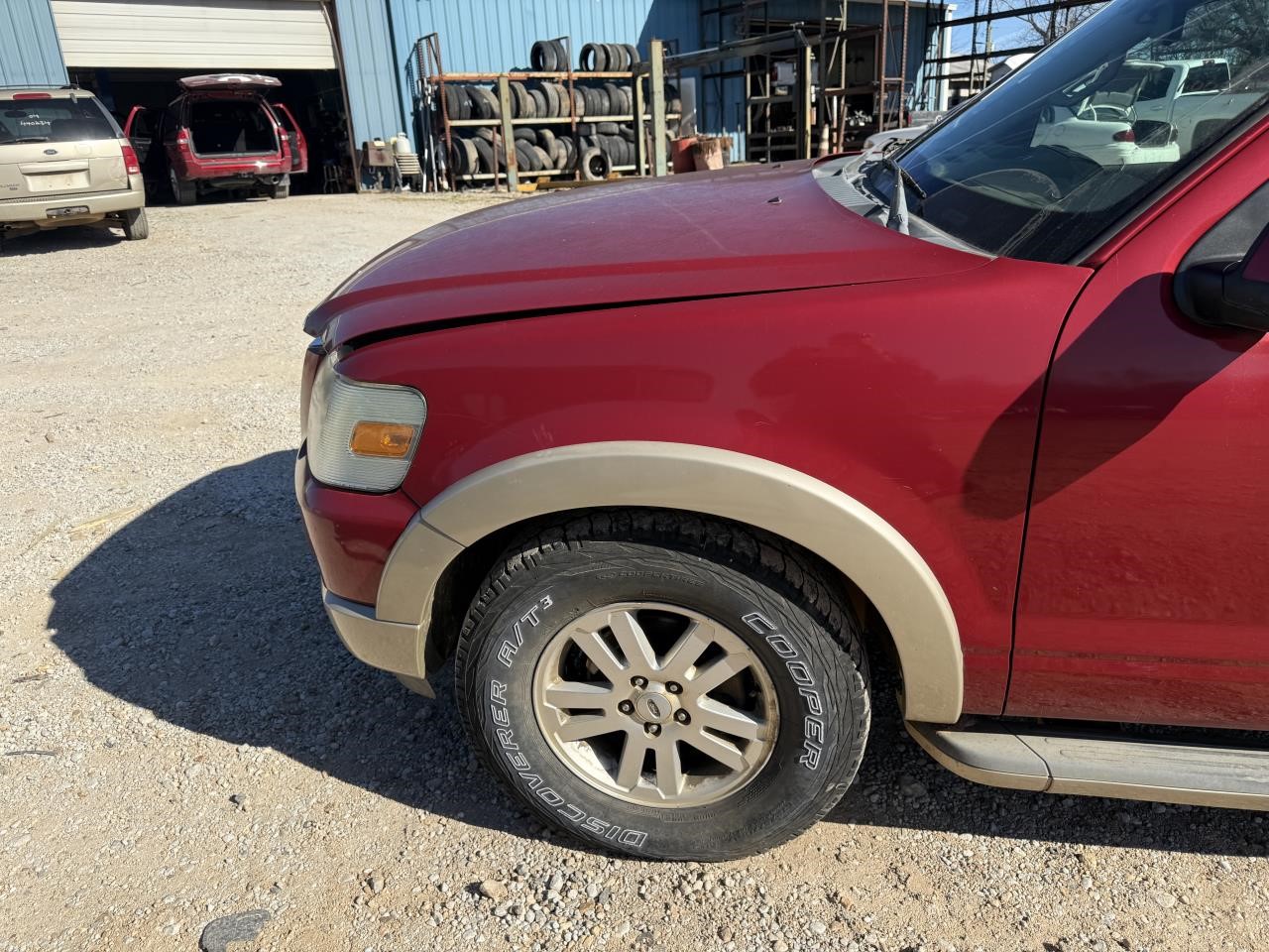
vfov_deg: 56.8
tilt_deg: -19.1
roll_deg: +1.1
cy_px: 476
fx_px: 880
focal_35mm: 24
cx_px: 634
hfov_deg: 71.6
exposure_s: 1/3425
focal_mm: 6.76
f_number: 1.78
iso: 80
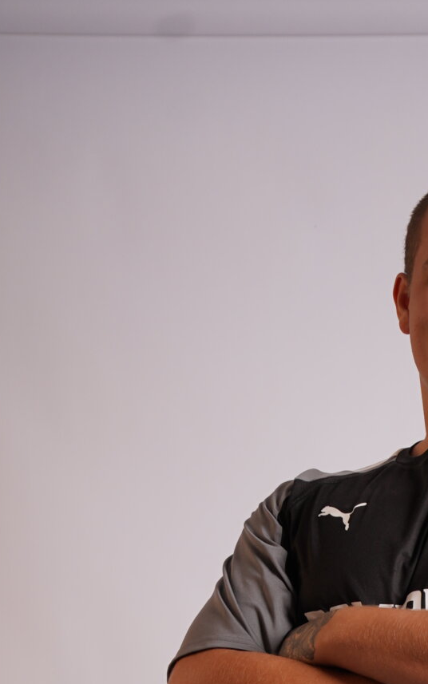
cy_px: 1013
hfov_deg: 6.1
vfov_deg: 9.6
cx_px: 465
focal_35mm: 213
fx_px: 3973
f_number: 4
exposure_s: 1/250
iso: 200
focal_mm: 70
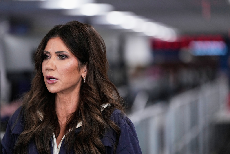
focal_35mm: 176
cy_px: 77
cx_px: 115
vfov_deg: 7.8
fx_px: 1125
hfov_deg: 11.7
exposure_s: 1/500
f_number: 2.8
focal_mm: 176
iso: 2000
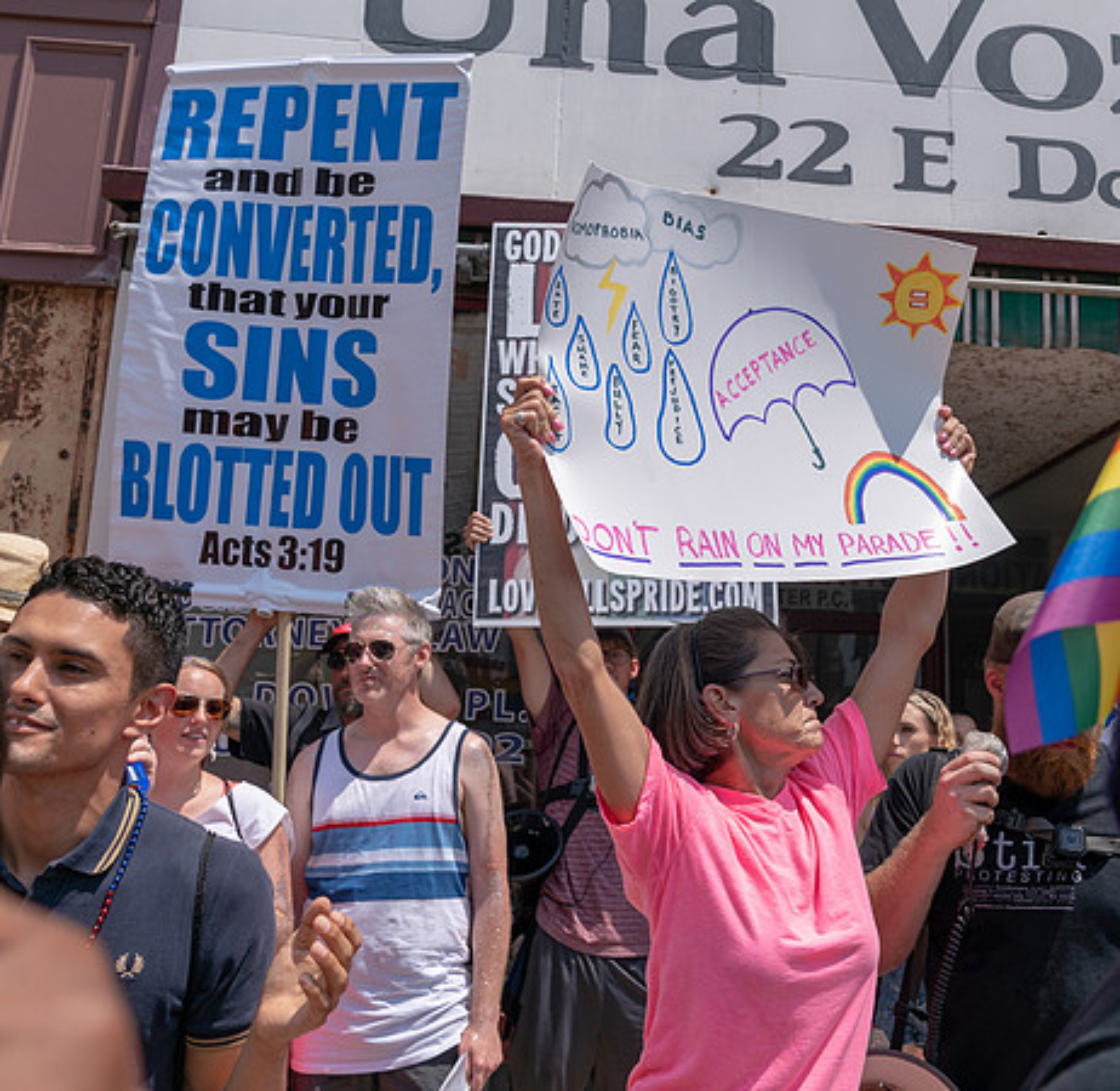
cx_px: 687
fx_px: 1297
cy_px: 442
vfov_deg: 45.4
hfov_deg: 46.4
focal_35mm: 36
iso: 100
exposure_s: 1/800
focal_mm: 24
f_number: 5
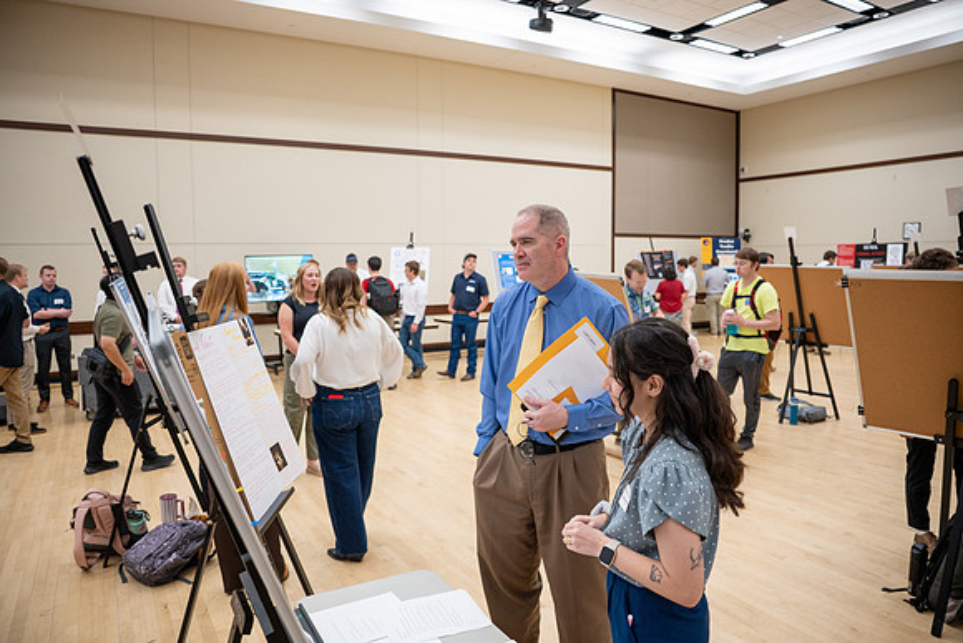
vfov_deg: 53.2
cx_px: 482
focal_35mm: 24
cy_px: 322
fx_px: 642
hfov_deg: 73.7
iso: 1000
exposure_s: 1/200
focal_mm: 24
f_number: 2.8
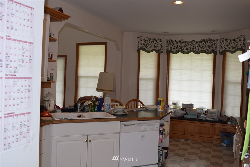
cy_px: 84
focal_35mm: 36
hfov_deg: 53.1
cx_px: 125
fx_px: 250
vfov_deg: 36.9
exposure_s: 1/125
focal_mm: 24
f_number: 5.6
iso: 250
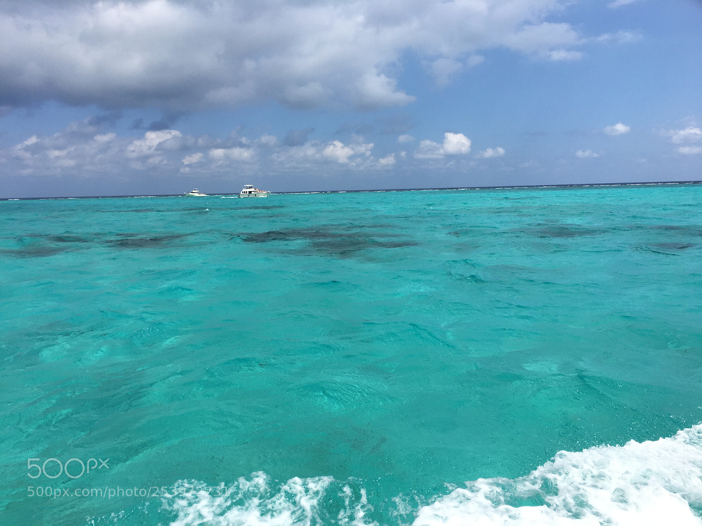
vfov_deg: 48.2
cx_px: 351
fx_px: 588
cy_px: 263
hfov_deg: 61.7
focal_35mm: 29
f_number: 2.2
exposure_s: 1/2959
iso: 25
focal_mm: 4.15
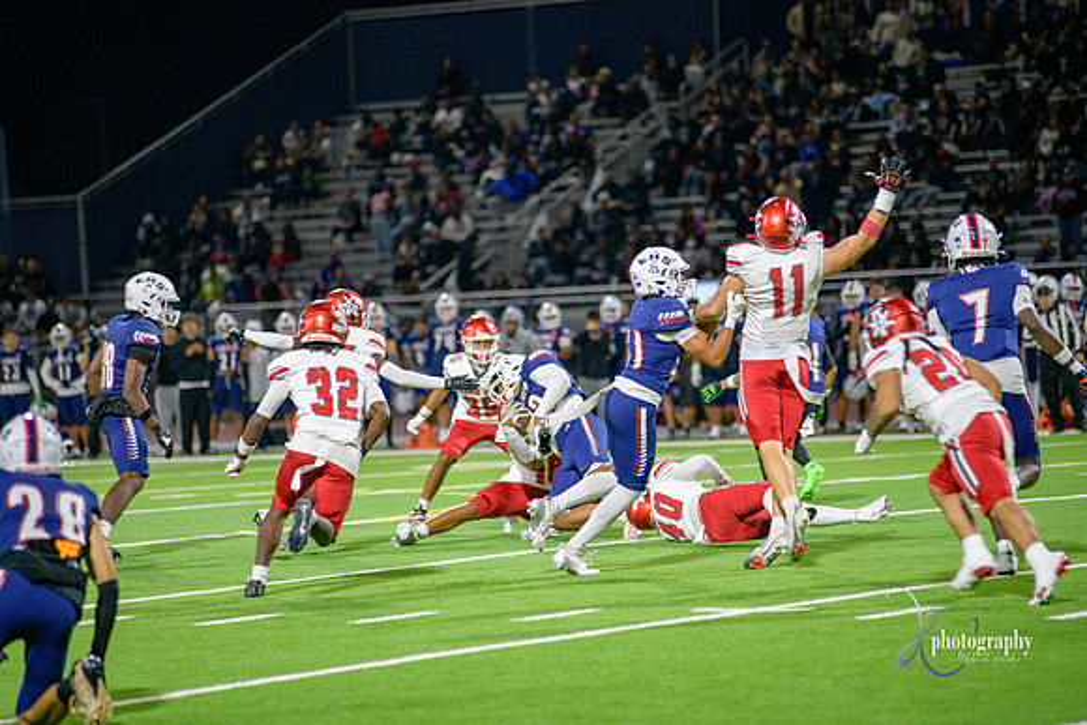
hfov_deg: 11.4
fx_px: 5436
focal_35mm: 180
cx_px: 544
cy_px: 362
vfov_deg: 7.6
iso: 2000
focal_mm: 180
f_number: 2.8
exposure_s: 1/320
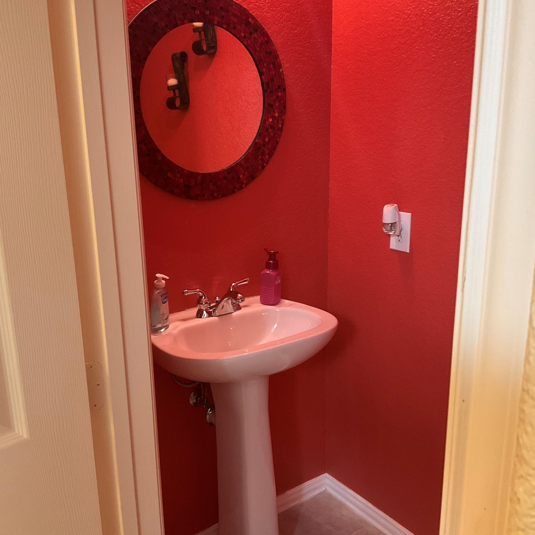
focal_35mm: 35
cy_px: 281
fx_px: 612
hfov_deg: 47.2
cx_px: 271
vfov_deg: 47.2
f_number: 1.8
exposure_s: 1/60
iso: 250
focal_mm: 3
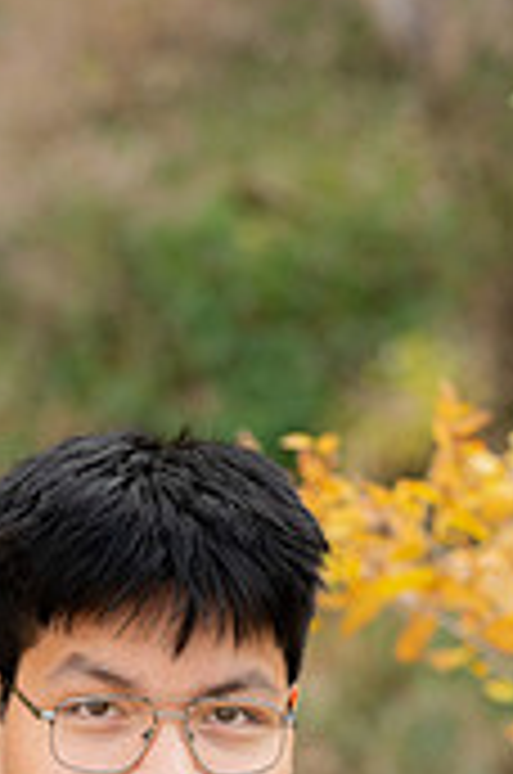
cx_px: 135
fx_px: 4786
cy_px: 976
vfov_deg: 9.1
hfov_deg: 6.1
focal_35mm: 223
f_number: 3.5
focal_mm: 85
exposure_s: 1/125
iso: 200
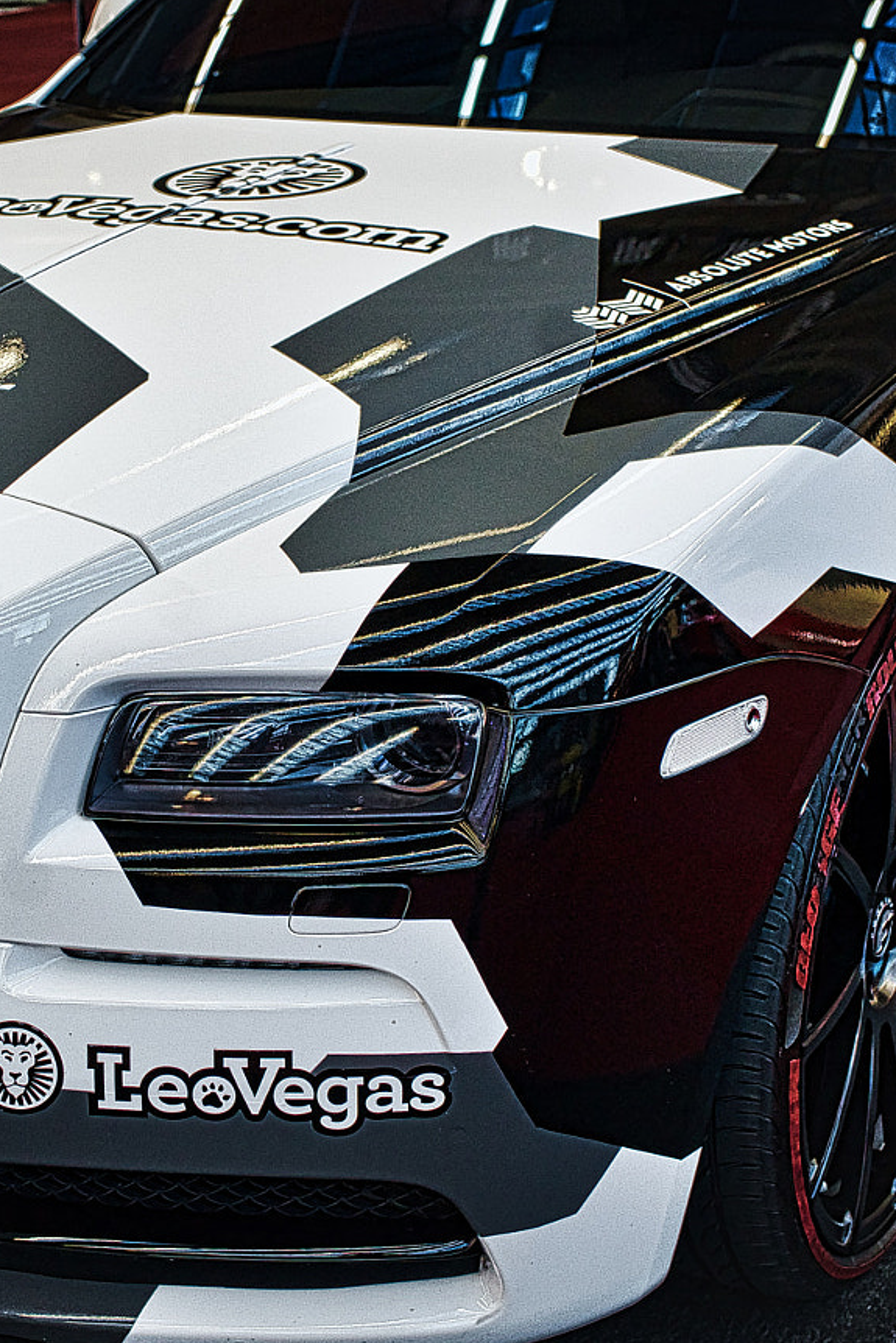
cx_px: 266
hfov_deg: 20.8
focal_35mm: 65
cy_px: 544
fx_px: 2426
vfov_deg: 30.9
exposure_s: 1/40
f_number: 4
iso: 1000
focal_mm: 35
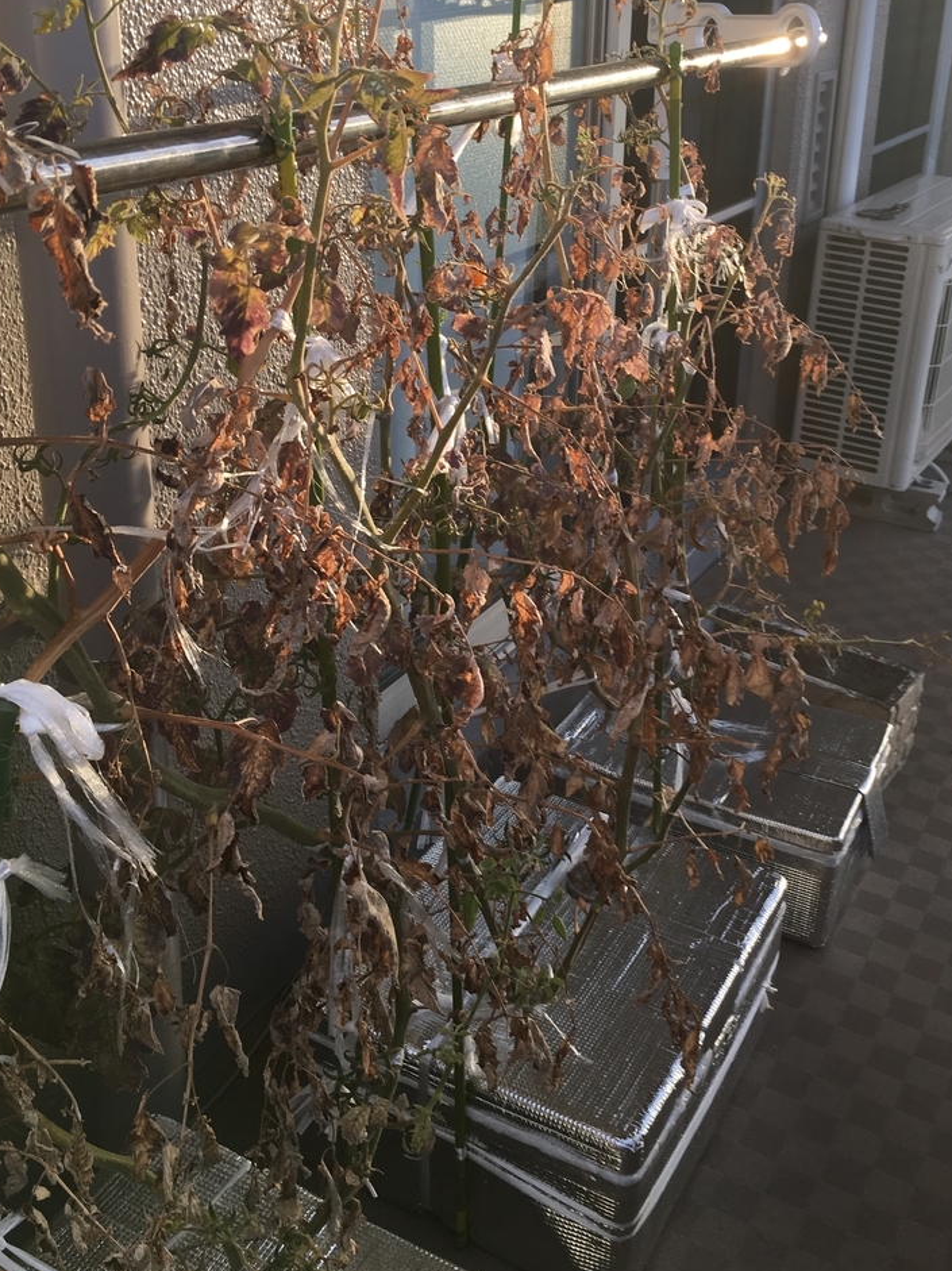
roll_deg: -3.0
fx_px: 1358
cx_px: 543
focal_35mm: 37
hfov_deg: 38.6
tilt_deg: -22.1
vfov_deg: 49.7
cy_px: 481
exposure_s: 1/215
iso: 25
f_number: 2.2
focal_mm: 4.15
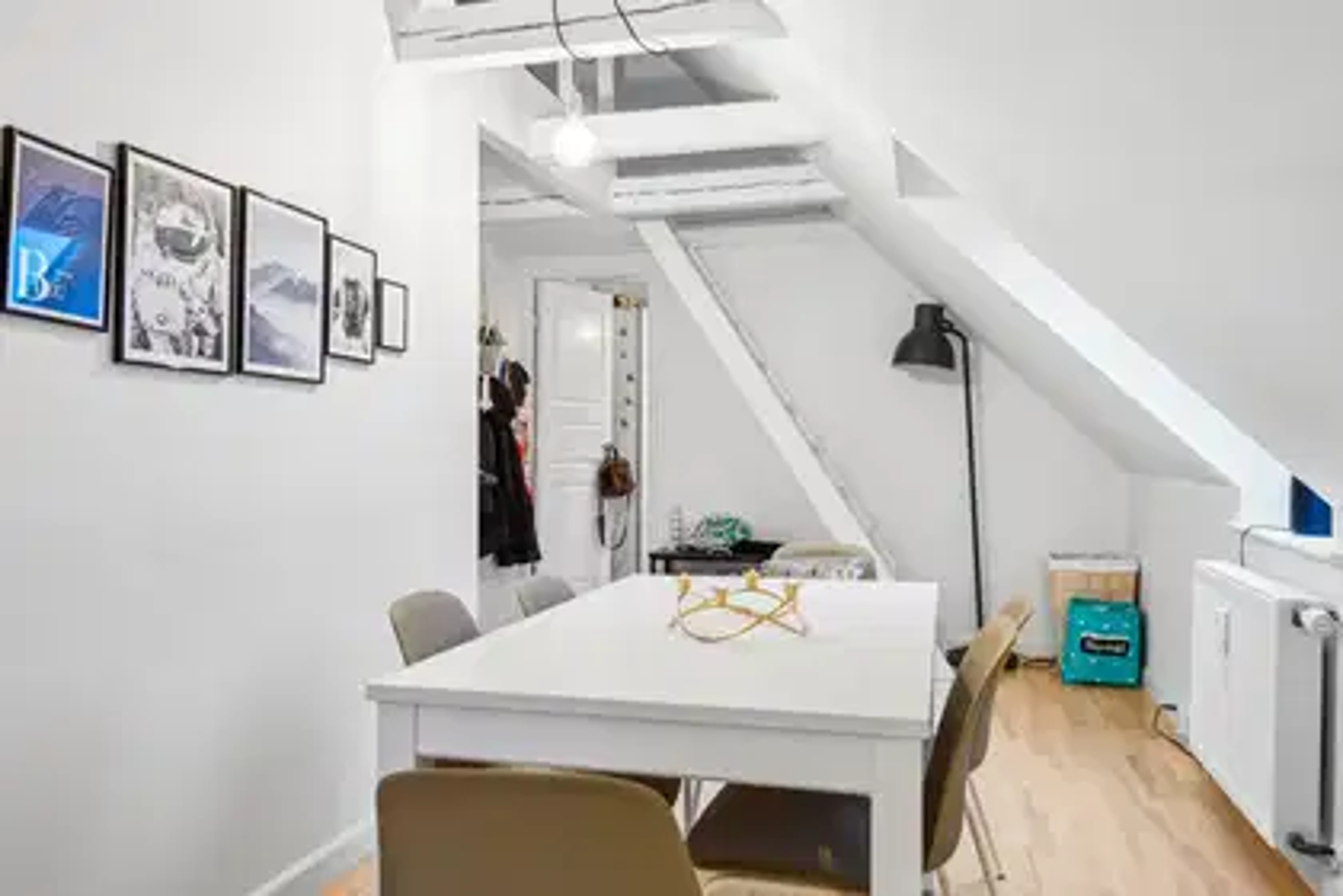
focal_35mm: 26
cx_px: 672
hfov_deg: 69.4
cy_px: 448
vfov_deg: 49.6
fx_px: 970
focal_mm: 26
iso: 800
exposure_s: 1/3.33
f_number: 11
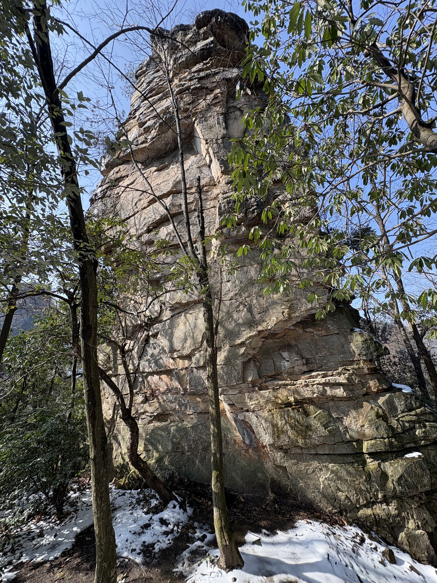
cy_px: 292
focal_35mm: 14
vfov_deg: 102.1
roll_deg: +0.5
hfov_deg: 85.7
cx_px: 218
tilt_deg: +17.9
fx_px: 236
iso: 40
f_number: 2.2
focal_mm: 2.22
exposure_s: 1/438
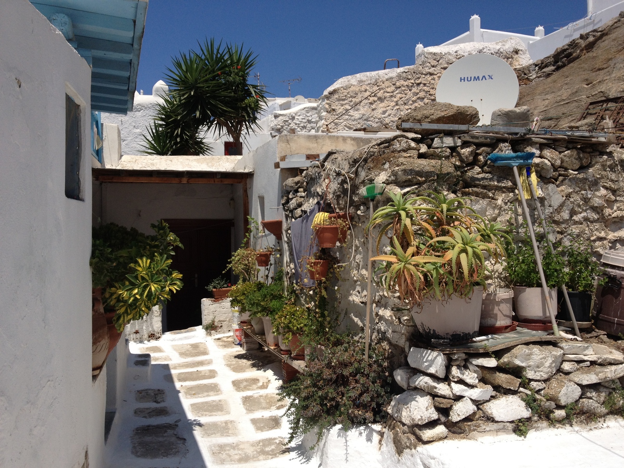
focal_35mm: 35
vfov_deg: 40.7
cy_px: 234
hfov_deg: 52.6
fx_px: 631
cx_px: 312
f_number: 2.4
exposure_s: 1/3067
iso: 50
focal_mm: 4.28
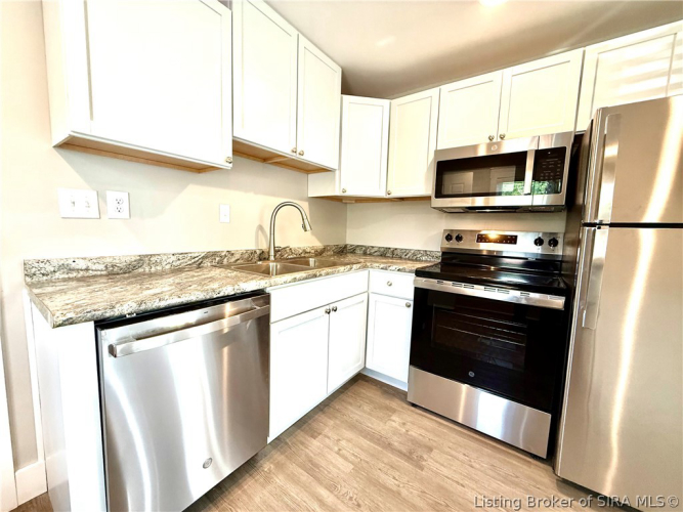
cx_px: 342
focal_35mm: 14
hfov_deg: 102.1
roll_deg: -2.4
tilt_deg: -5.7
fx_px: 276
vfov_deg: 85.7
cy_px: 256
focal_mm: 2.22
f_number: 2.2
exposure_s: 1/120
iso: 250
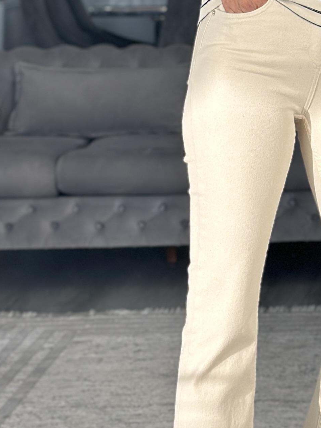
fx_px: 1891
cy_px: 86
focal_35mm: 153
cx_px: 280
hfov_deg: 9.7
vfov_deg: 12.8
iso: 80
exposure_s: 1/297
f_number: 1.78
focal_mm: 6.86
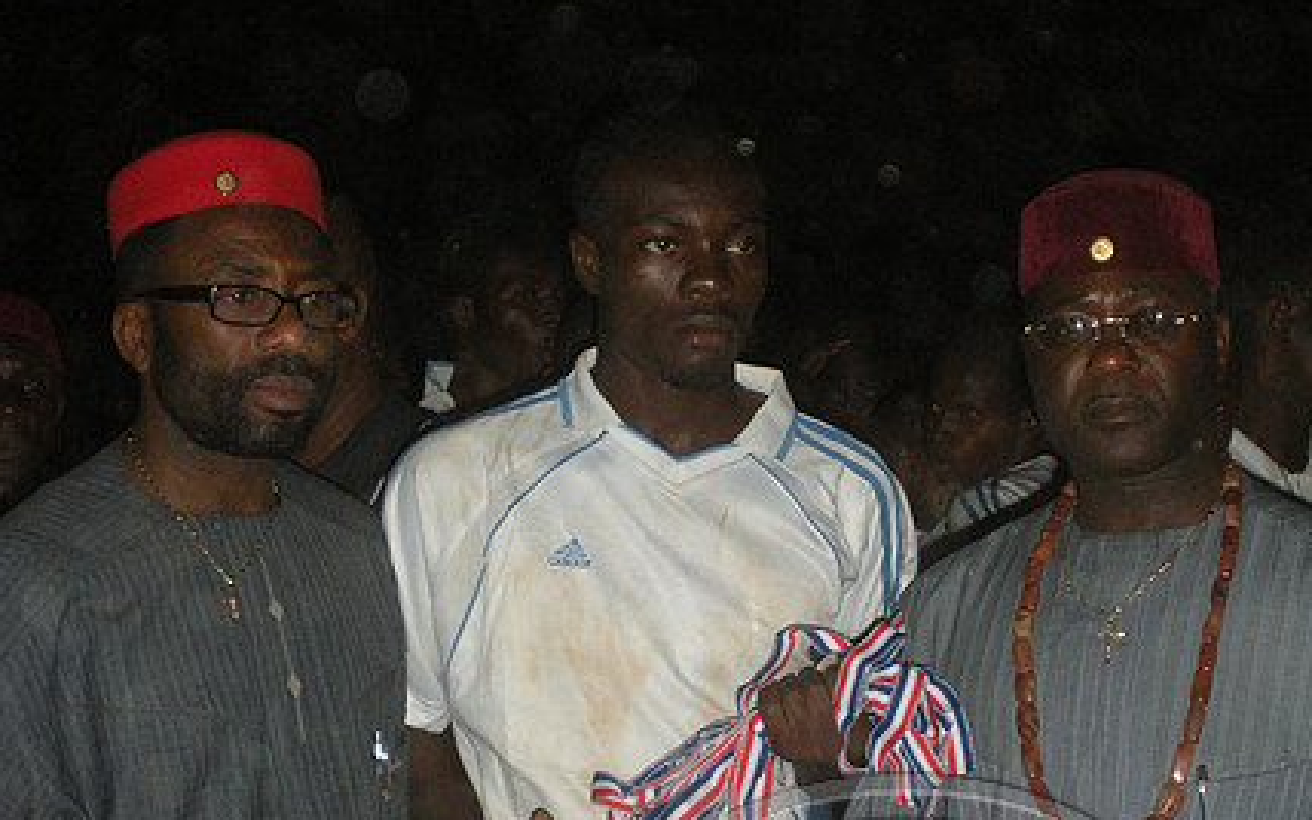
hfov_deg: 32.5
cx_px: 662
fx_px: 2252
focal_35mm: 63
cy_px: 704
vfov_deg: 20.3
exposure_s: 1/60
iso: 218
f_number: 4
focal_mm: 7.7
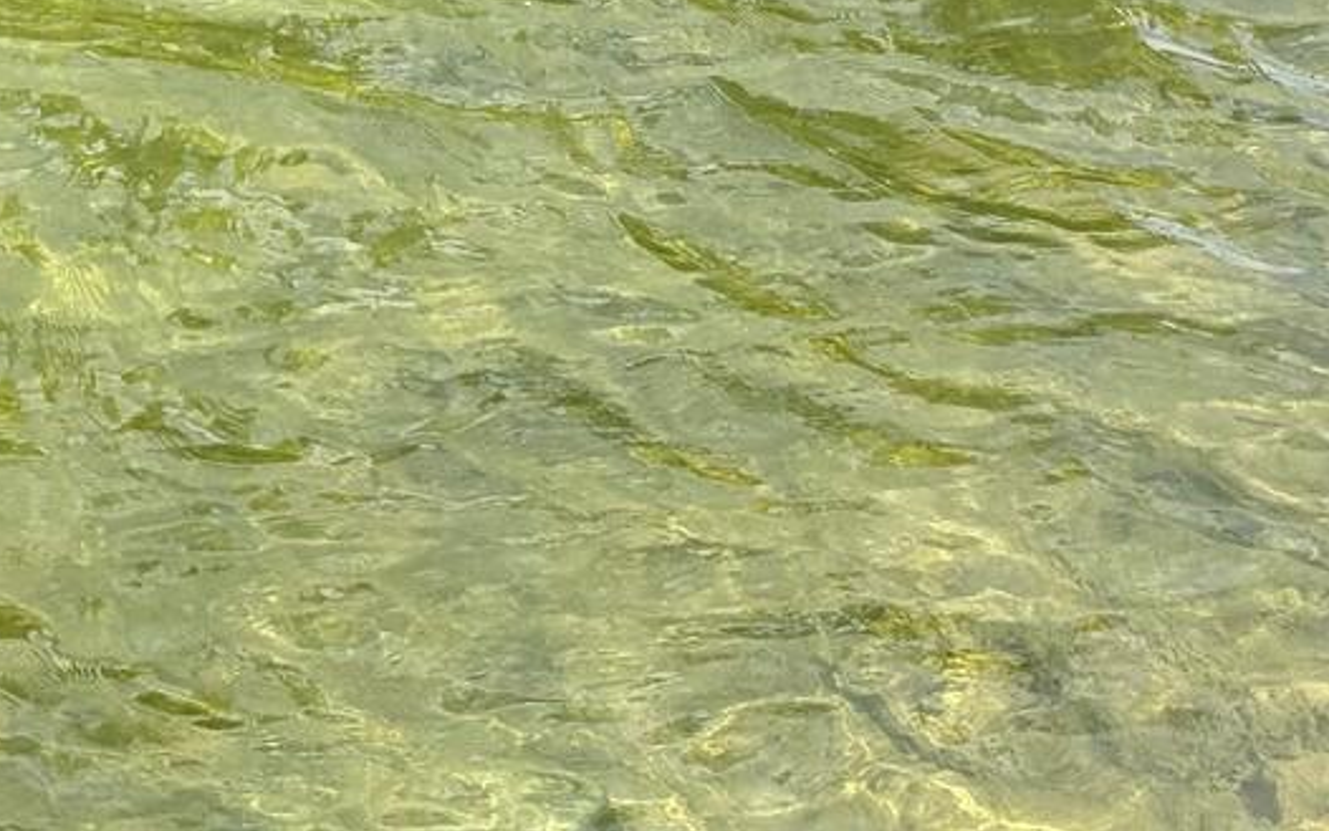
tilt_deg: -27.6
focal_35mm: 99
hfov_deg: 20.9
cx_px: 485
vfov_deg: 13.0
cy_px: -56
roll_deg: -0.6
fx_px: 3587
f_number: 1.78
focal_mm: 6.76
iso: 80
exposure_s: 1/3891
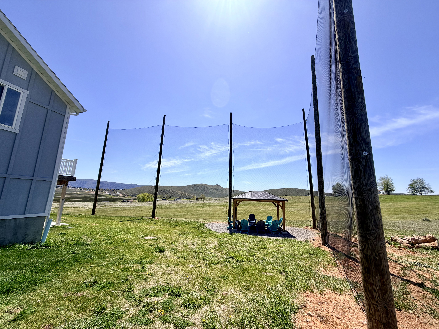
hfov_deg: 102.1
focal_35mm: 14
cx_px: 220
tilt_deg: +10.0
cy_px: 164
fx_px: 178
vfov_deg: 85.7
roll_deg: -2.4
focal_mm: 2.22
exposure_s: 1/1259
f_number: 2.2
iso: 20
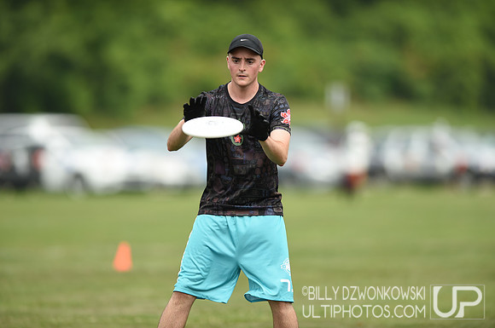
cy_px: 164
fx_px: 5492
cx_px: 248
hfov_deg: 5.2
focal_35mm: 400
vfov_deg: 3.4
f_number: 2.8
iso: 100
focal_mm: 400
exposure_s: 1/1000
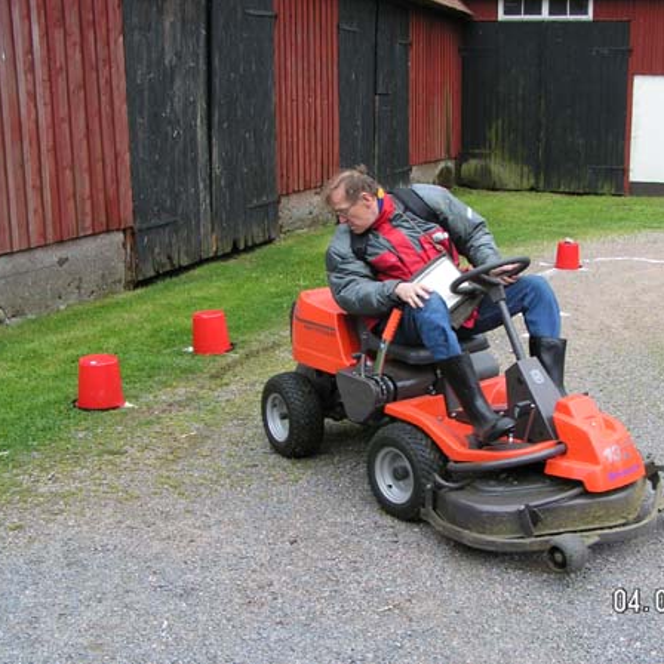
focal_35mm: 45
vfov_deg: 37.6
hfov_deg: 37.5
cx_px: 381
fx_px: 977
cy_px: 332
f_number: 5.6
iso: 50
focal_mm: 5.8
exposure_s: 1/60
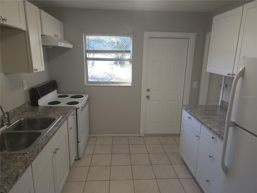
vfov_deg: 58.9
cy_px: 96
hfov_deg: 73.9
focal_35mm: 23
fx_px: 171
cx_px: 128
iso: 100
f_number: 1.8
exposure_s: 1/60
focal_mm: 5.4
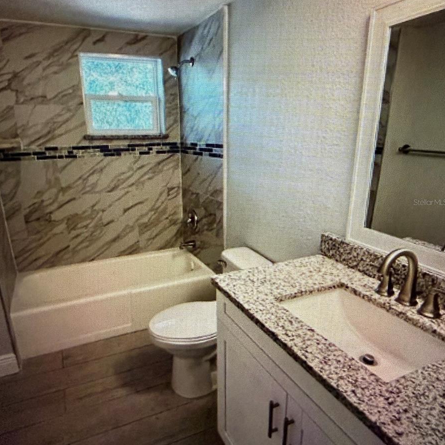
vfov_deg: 52.5
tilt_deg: -11.2
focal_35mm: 31
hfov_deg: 52.5
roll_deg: -0.3
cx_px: 224
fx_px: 451
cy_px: 202
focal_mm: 2.22
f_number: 2.2
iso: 800
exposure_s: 1/60
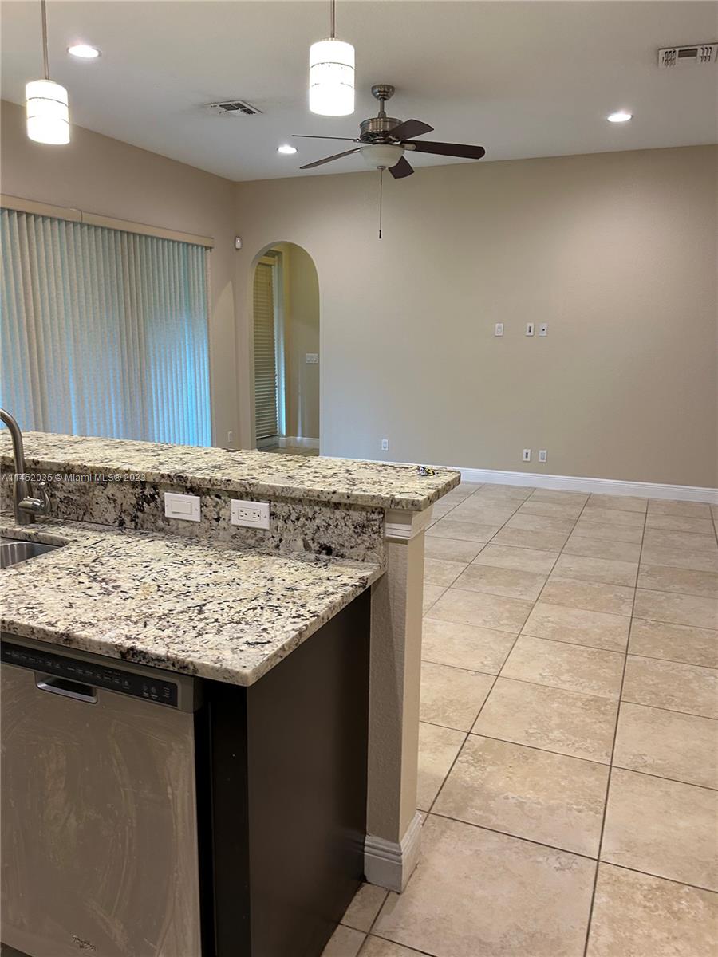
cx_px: 359
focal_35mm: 26
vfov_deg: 67.3
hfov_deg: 53.1
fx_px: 719
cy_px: 478
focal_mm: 5.7
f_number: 1.5
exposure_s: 1/60
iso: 160
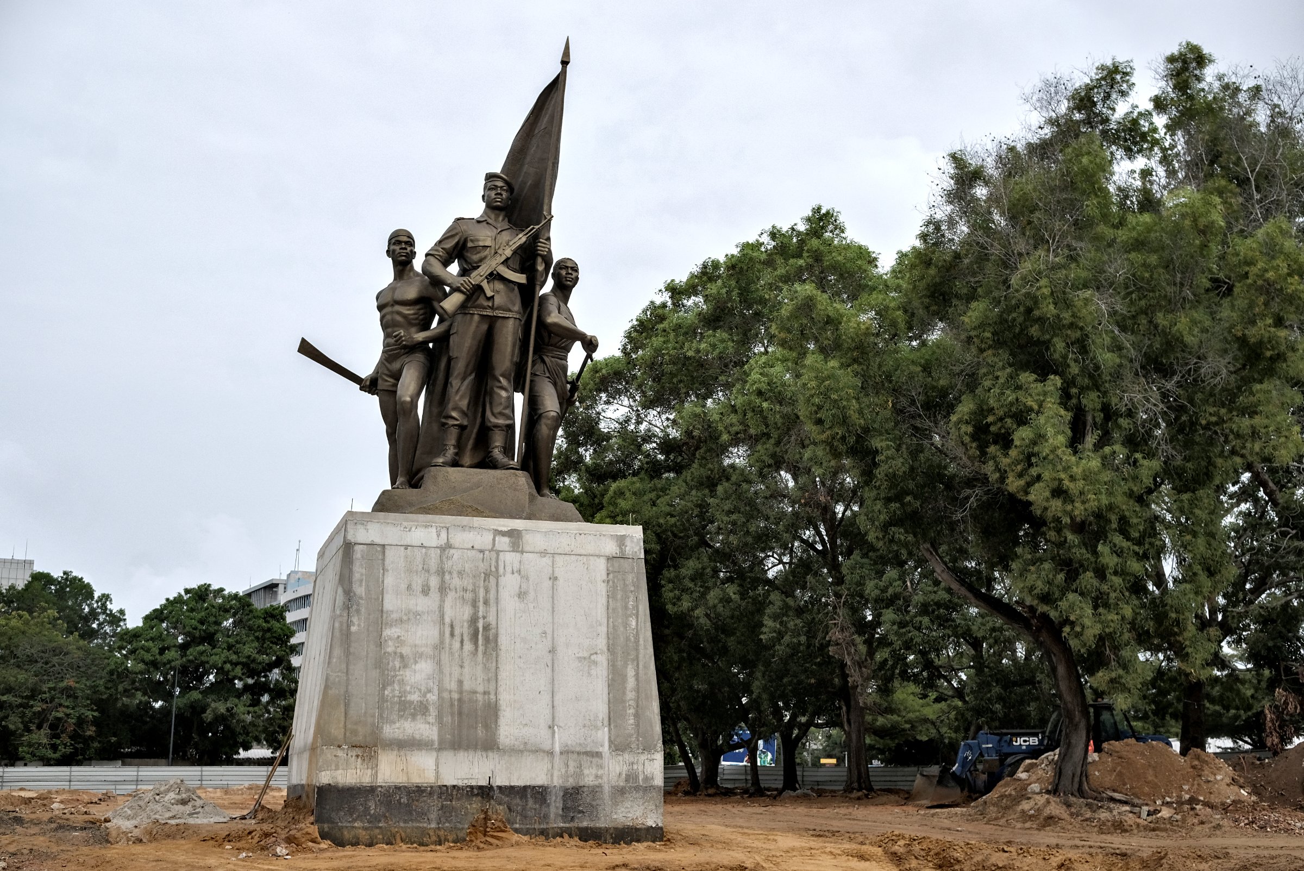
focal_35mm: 41
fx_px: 1486
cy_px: 436
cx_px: 652
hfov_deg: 47.4
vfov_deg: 32.7
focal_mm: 27
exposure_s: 1/850
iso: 400
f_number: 8
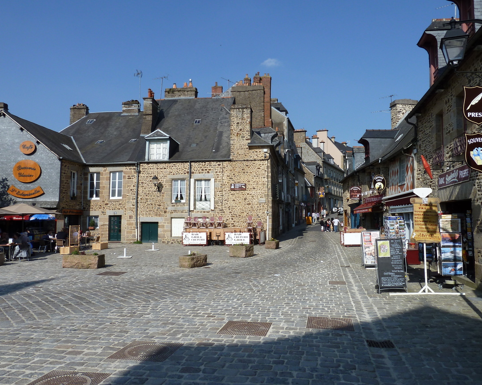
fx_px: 385
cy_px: 193
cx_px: 261
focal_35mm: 27
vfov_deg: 53.2
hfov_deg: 64.0
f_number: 5
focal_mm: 4.1
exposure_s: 1/500
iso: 80
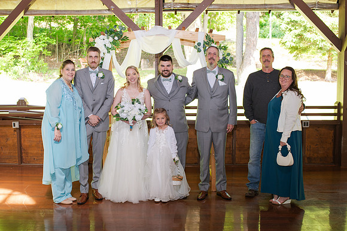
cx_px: 151
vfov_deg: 32.3
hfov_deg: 46.9
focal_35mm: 41
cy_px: 126
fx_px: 399
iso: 400
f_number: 3.2
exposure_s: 1/200
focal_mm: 35
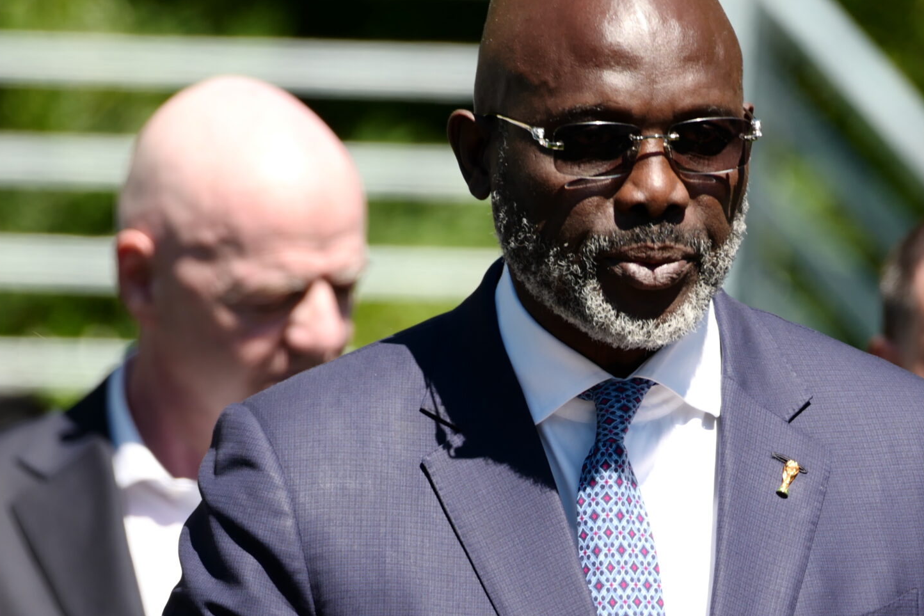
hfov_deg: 2.9
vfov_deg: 1.9
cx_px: 626
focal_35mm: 709
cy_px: 386
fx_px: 18198
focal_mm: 400
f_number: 8
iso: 200
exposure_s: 1/250
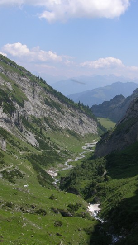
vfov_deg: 38.5
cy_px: 127
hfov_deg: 22.2
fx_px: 351
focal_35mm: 54
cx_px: 85
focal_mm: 8.9
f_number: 6.3
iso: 50
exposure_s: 1/212
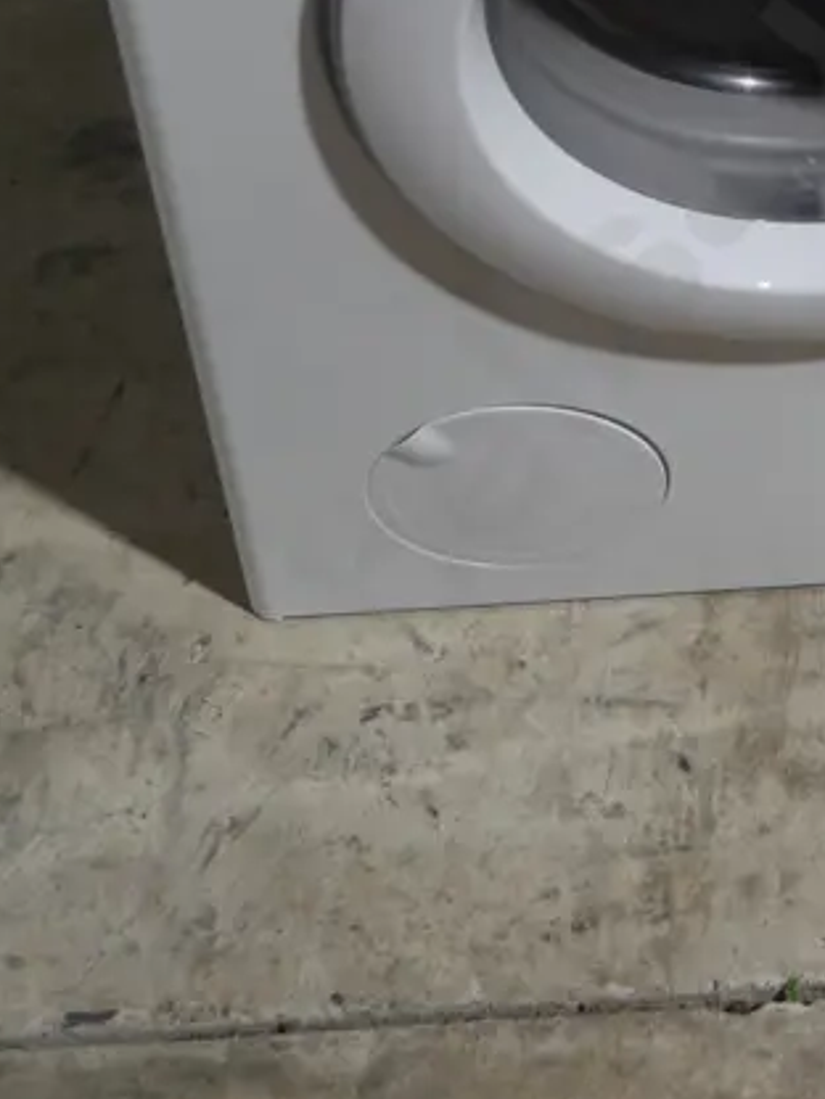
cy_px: 50
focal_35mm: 69
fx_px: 2193
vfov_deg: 26.9
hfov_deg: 20.7
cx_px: 804
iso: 200
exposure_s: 1/80
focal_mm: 14
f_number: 3.5
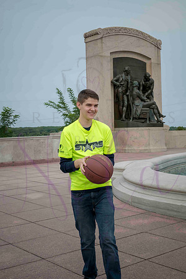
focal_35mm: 50
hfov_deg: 27.0
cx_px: 93
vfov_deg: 39.6
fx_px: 387
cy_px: 140
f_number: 14
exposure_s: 1/400
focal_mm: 50
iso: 640
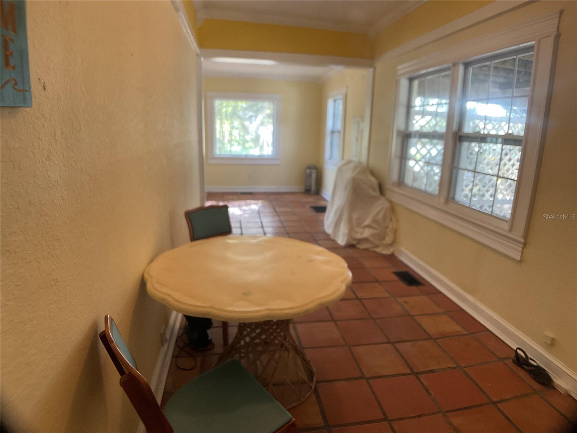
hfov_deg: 61.7
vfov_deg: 48.2
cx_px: 288
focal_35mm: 29
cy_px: 216
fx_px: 483
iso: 100
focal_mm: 3
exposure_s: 1/60
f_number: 1.8
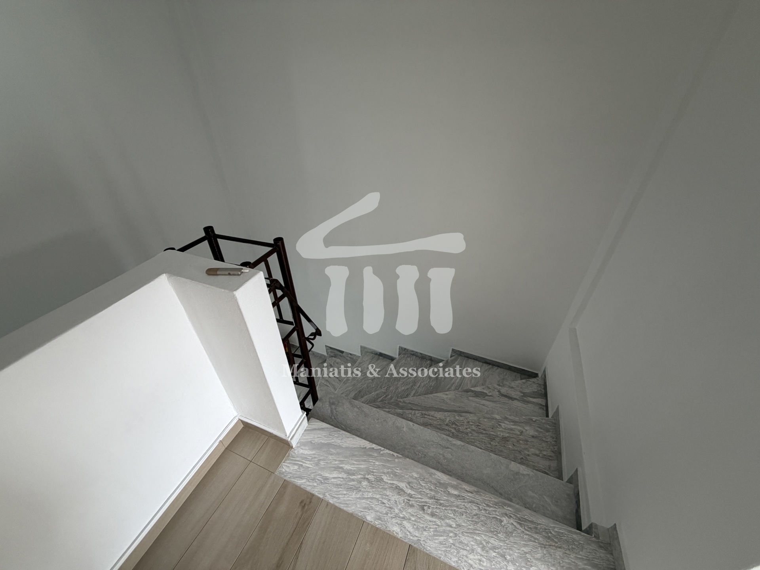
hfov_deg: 102.1
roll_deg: +0.3
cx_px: 380
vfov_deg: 85.7
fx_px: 307
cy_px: 285
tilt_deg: -34.9
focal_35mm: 14
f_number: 2.2
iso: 200
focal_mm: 2.22
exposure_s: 1/100
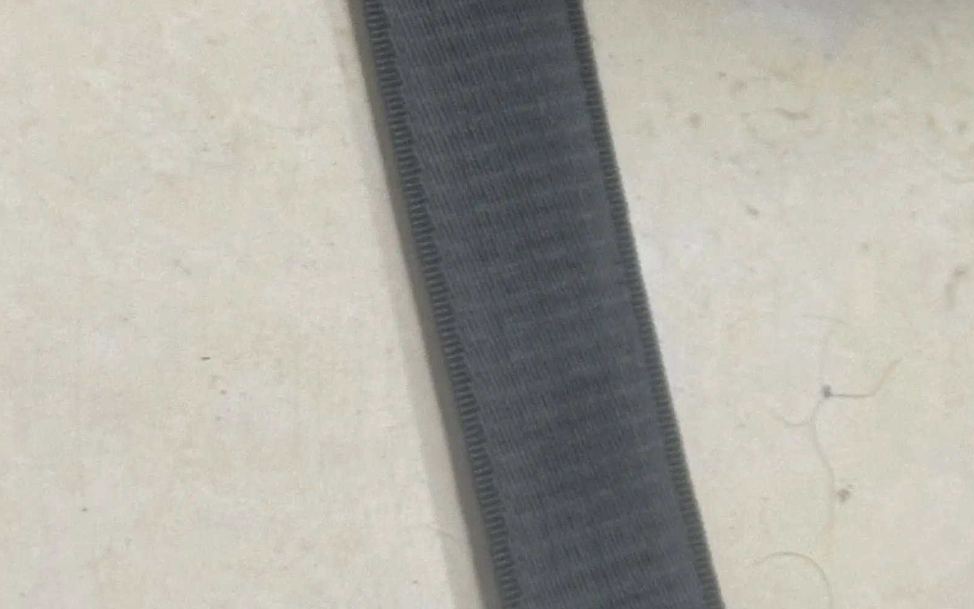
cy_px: -254
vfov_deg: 9.9
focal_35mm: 129
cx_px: 777
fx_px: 3425
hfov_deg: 16.1
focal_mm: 6.86
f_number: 1.78
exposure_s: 1/33
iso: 320
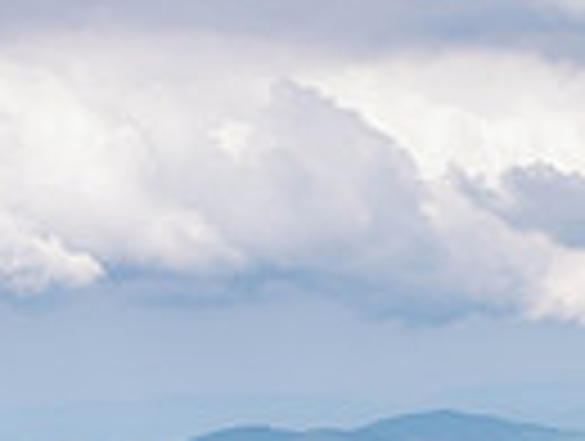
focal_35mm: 137
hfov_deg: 13.3
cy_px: 839
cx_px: 963
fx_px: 2320
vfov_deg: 10.1
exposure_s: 1/125
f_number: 8
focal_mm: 32
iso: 100
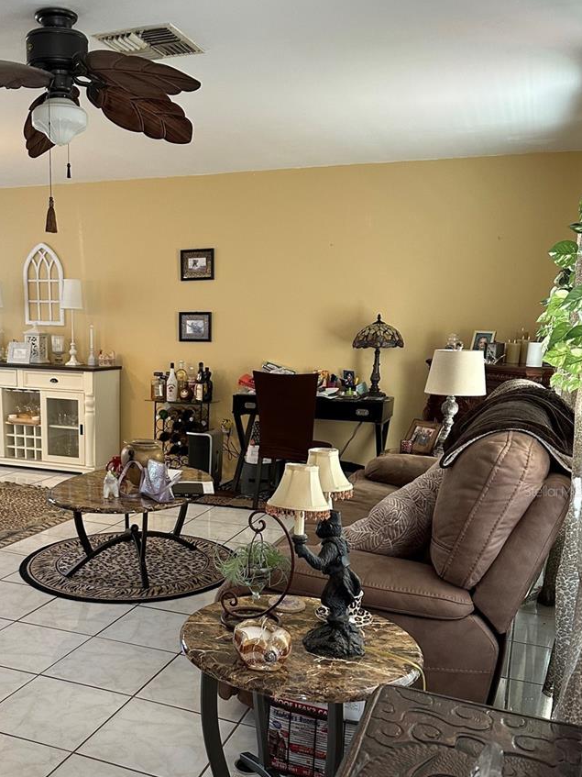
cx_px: 176
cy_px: 491
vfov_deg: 53.3
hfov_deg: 41.0
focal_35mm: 34
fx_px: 762
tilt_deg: -12.6
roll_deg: -1.2
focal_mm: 6.86
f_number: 1.78
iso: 320
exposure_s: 1/60
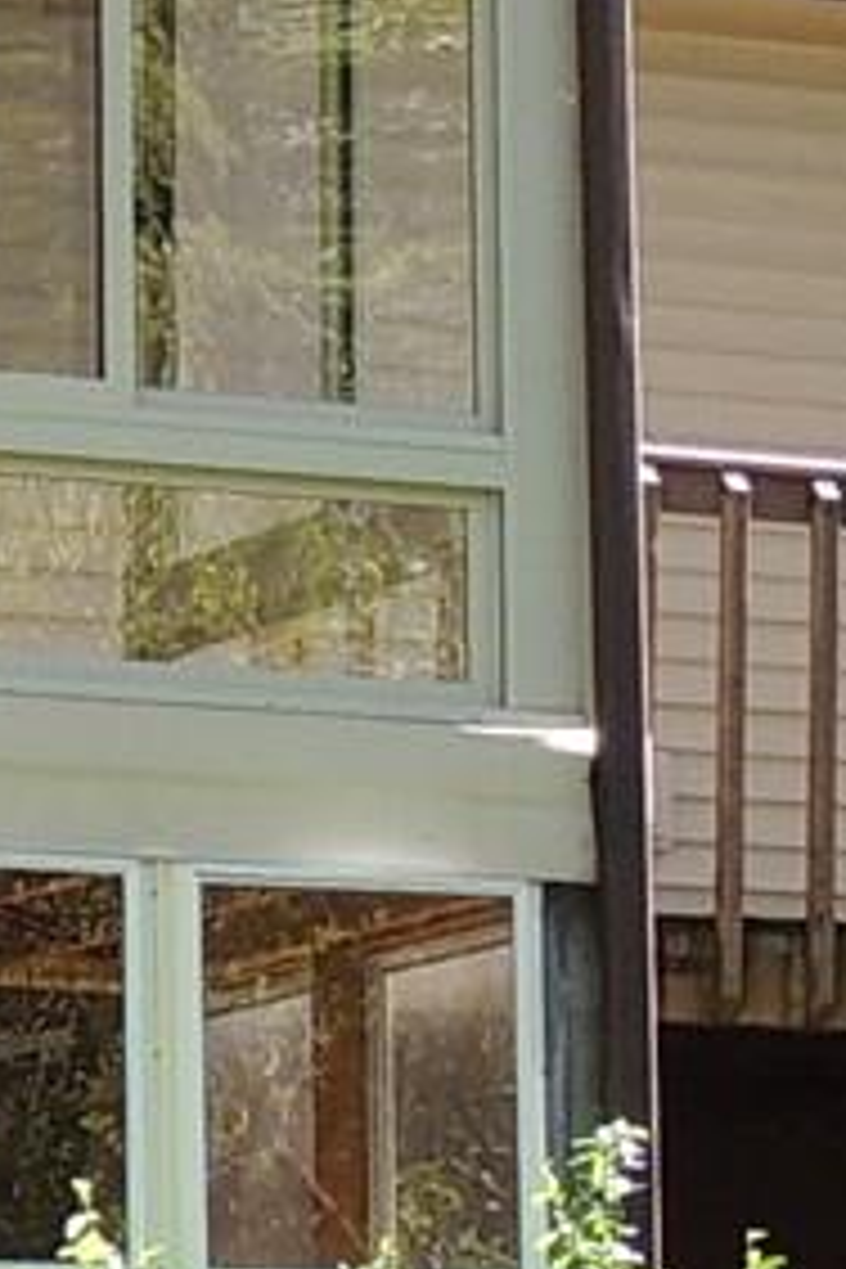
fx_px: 8001
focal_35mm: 227
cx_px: -490
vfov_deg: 9.1
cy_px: 968
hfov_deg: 6.0
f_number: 3.1
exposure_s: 1/250
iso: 100
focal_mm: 5.3
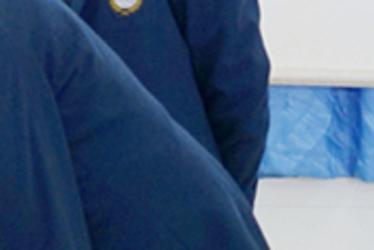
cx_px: -492
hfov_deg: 7.4
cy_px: -65
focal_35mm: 261
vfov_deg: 5.2
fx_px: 2711
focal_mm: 47
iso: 640
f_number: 5
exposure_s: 1/50
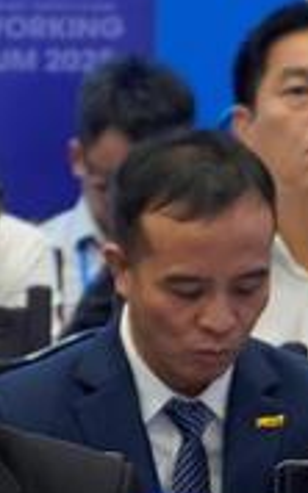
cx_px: -139
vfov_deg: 4.5
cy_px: 248
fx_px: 6282
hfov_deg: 2.8
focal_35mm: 467
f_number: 4
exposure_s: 1/160
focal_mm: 68
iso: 1000
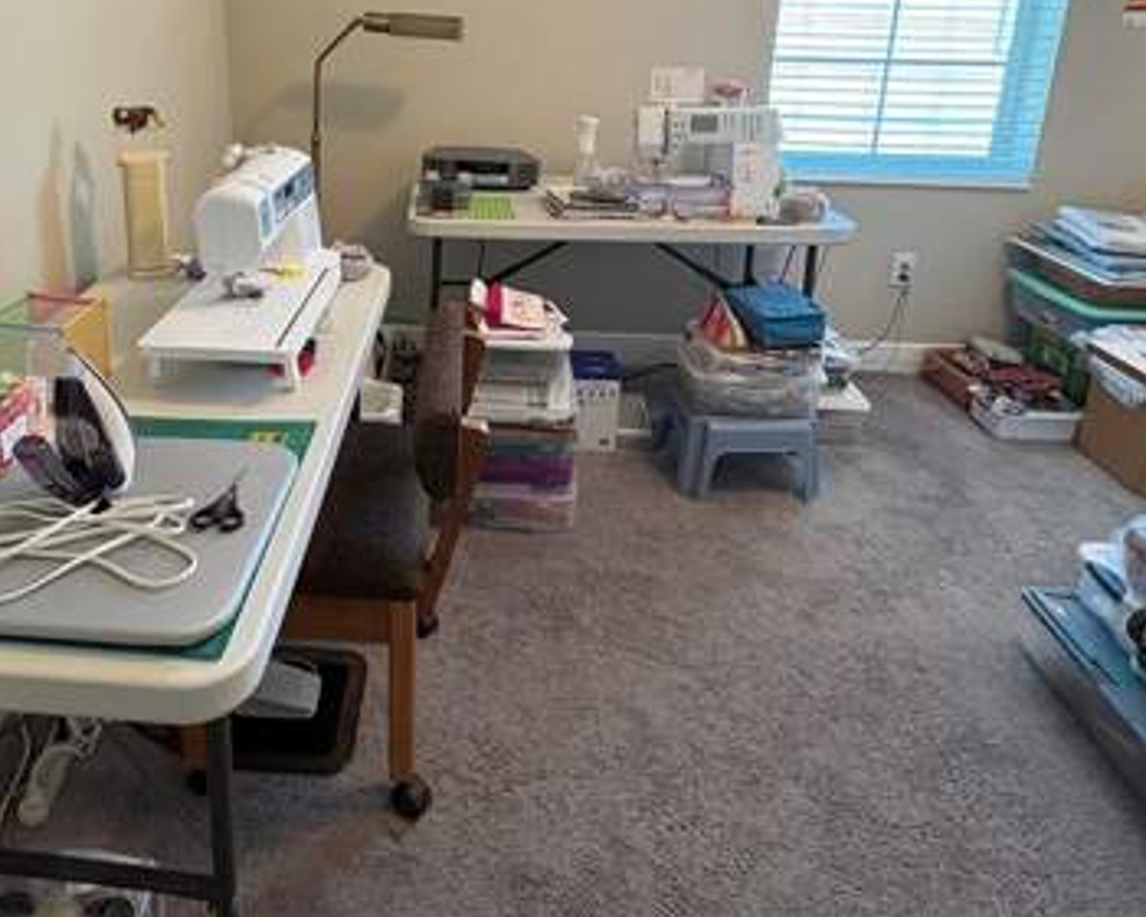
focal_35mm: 25
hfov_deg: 66.9
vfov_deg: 53.9
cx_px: 416
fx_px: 848
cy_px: 219
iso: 320
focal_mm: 2.22
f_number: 2.2
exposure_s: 1/60
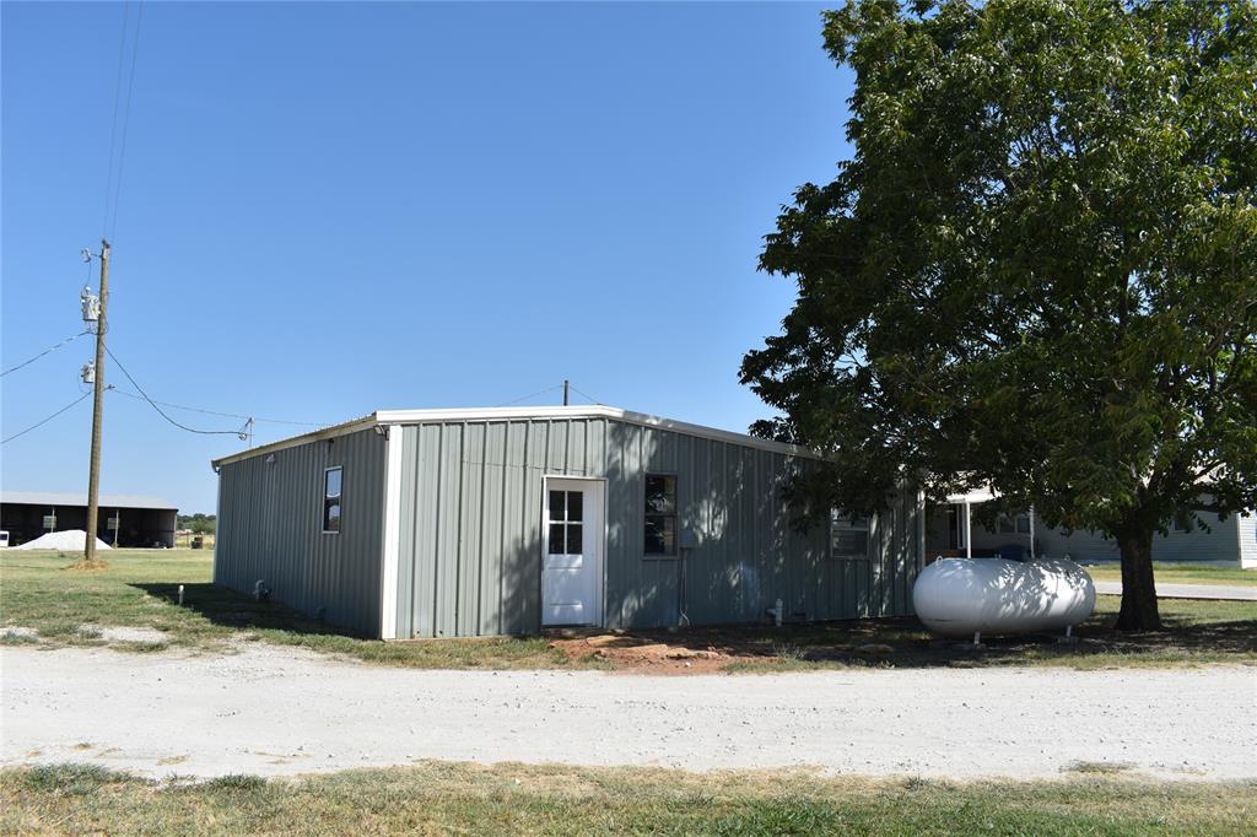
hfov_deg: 67.4
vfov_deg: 47.9
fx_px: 942
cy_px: 418
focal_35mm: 27
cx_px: 628
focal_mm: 18
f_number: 8
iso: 100
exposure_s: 1/320
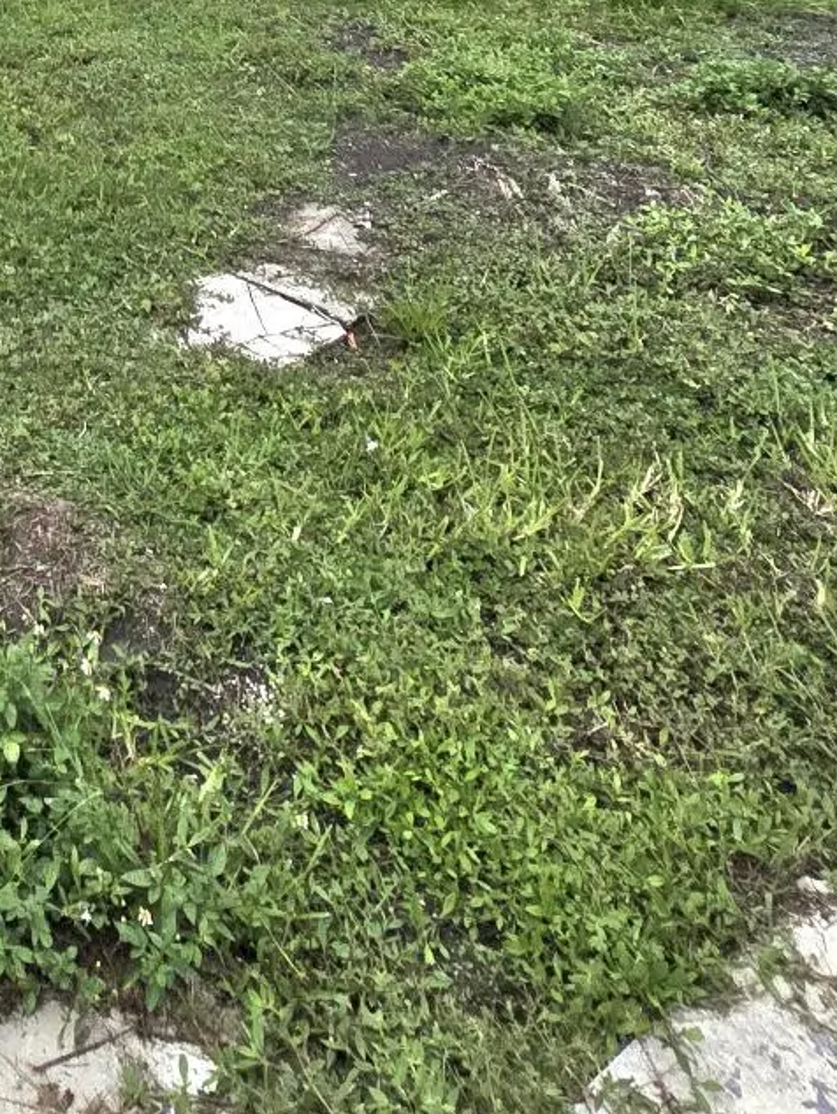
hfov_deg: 30.6
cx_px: -128
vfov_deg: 31.6
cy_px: -422
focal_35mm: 41
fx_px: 1321
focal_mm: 2.2
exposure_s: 1/500
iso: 50
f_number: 2.2
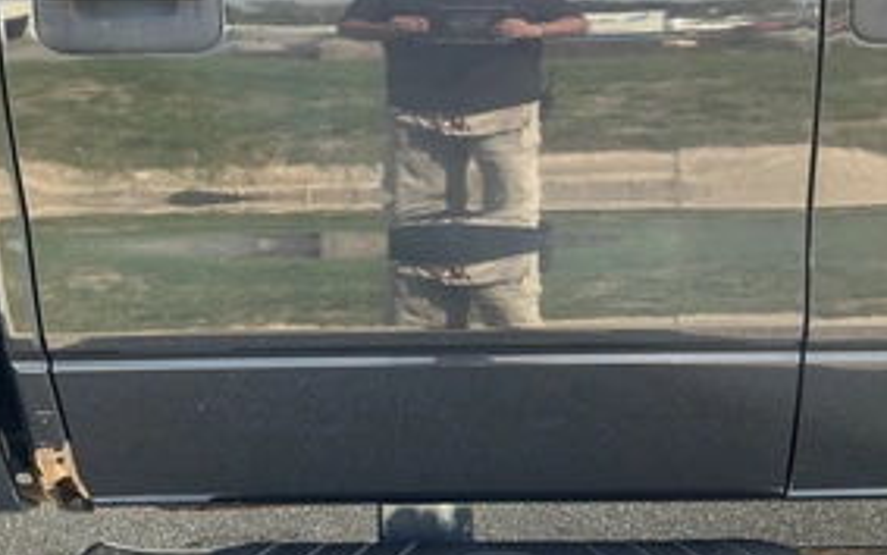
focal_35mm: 42
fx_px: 1015
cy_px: 166
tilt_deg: -11.4
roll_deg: +2.5
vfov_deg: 30.2
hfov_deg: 47.2
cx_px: 420
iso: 25
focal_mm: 3
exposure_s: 1/152
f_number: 1.8
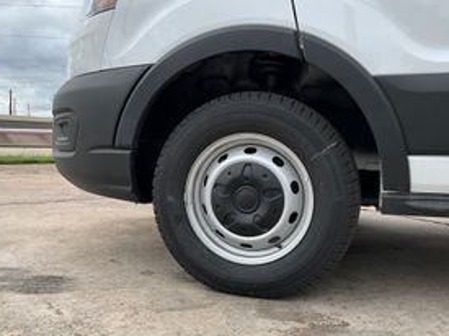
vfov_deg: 37.7
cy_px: 181
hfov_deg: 49.0
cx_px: 224
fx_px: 493
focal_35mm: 38
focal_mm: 3
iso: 25
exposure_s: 1/842
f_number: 1.8
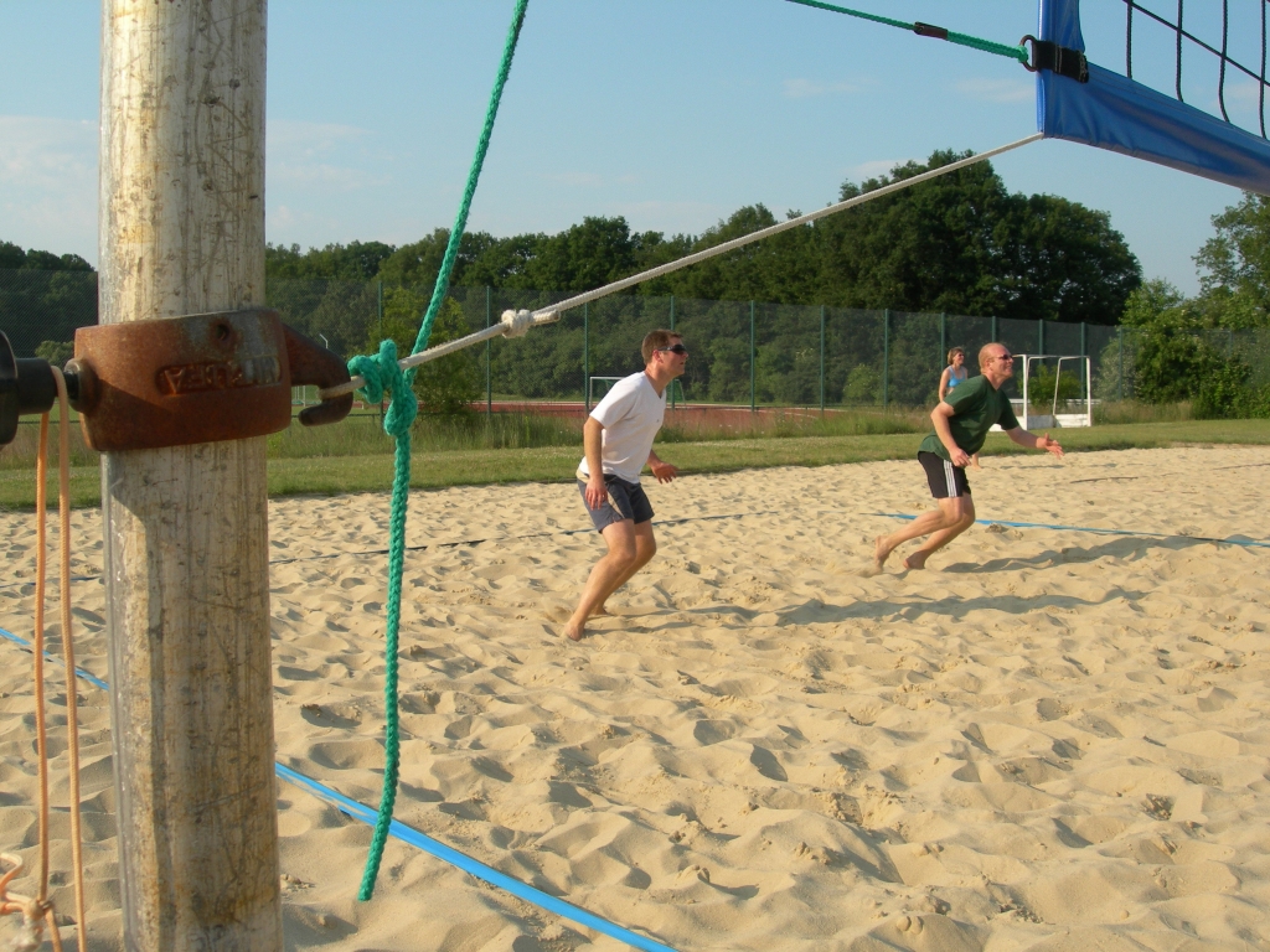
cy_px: 476
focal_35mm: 38
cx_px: 635
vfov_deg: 37.7
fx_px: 1394
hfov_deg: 49.0
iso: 50
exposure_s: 1/422
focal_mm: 7.8
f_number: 4.8
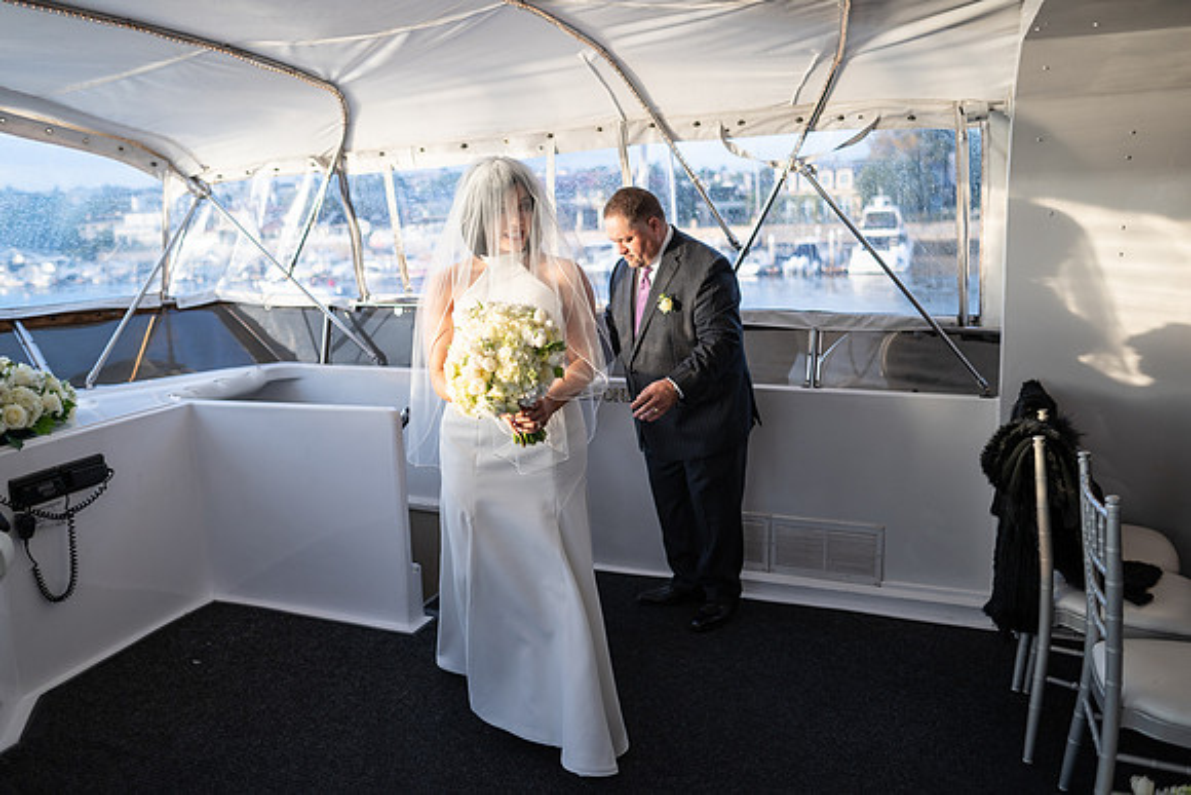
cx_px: 594
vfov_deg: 49.3
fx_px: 864
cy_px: 362
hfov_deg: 69.1
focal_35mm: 26
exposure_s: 1/1250
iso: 125
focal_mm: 24
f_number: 1.4
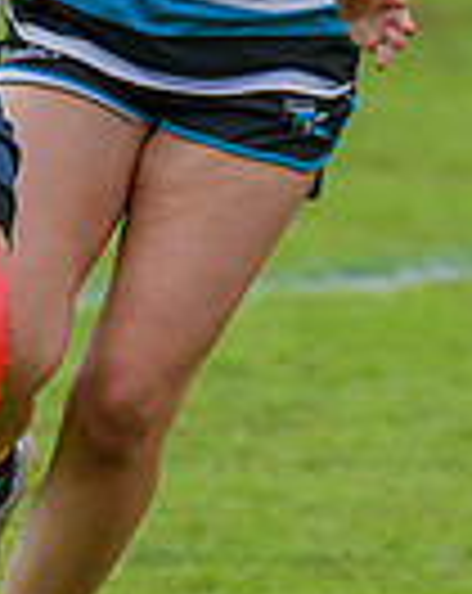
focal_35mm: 2426
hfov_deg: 0.6
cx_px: -152
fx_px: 42510
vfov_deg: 0.8
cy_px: 122
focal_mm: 420
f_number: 5.6
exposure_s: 1/2000
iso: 800
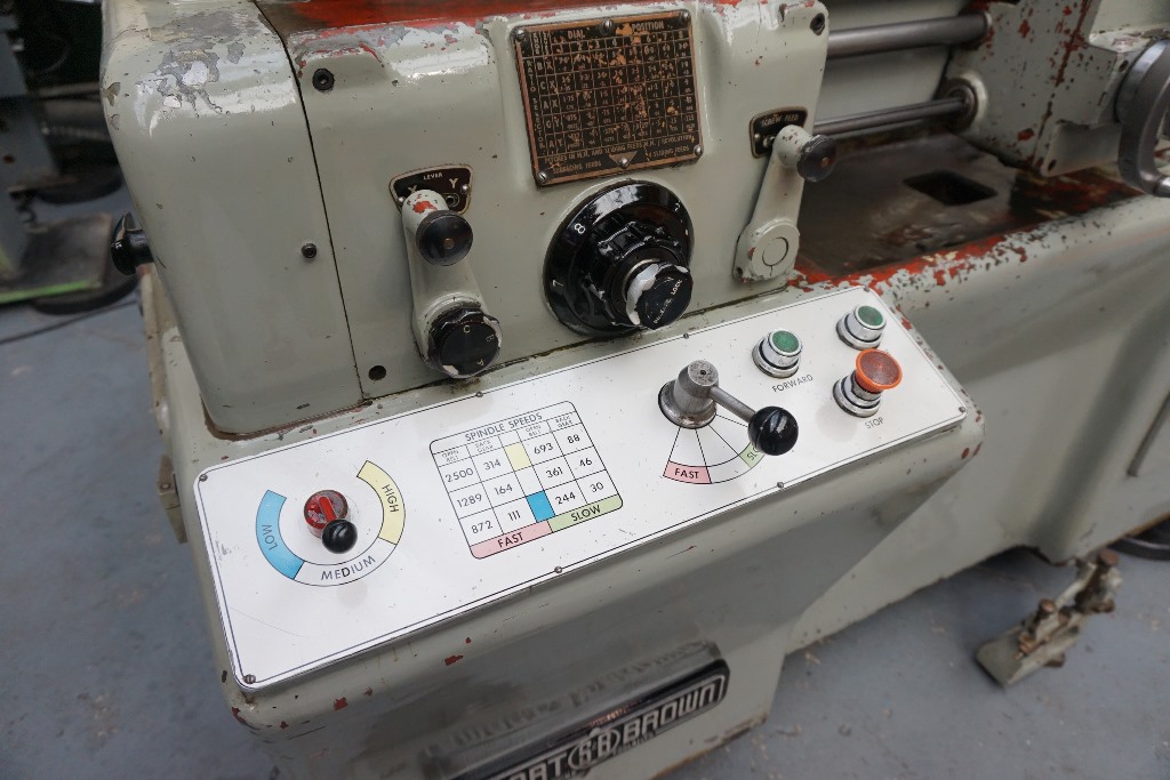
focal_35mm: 24
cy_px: 390
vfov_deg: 53.1
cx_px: 585
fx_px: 780
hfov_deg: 73.7
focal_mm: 16
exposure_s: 1/160
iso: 640
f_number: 4
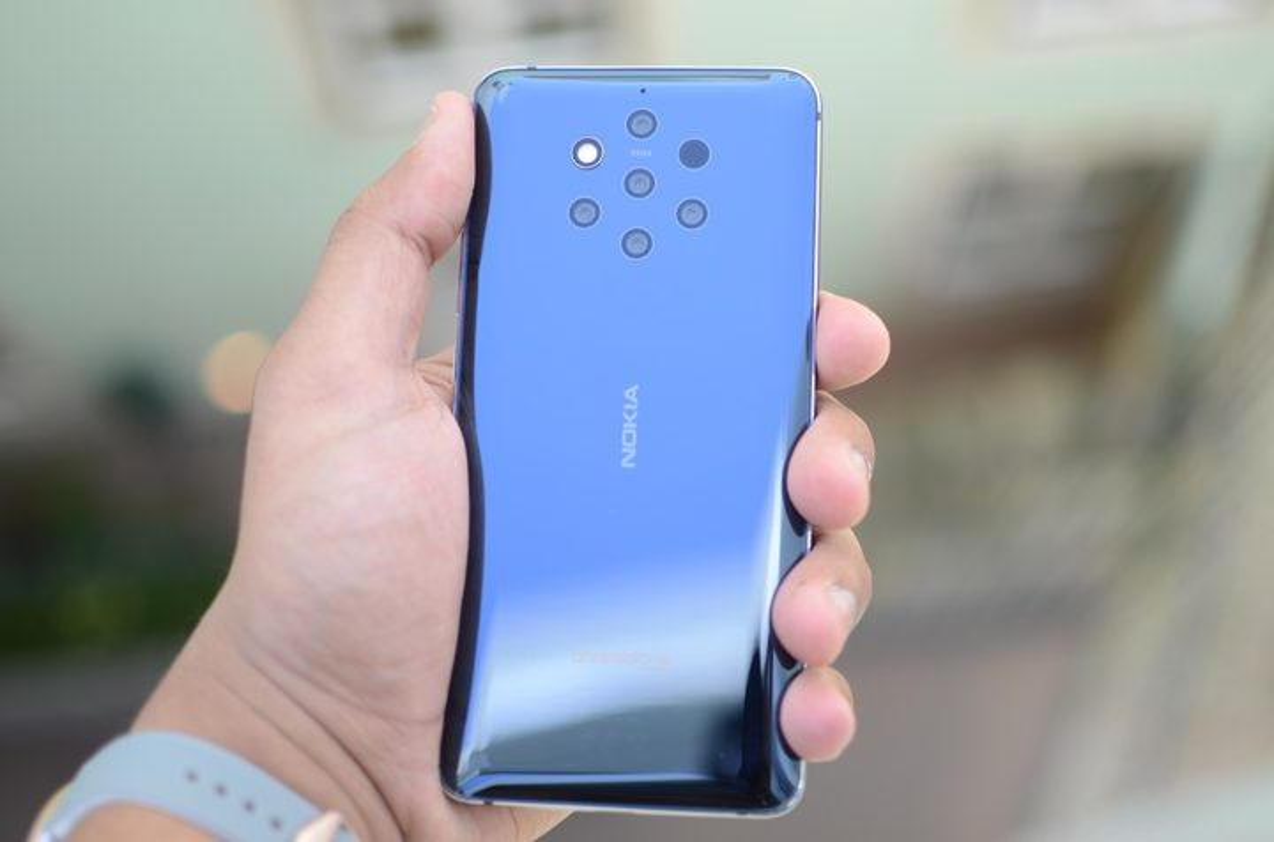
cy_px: 421
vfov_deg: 25.6
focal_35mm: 52
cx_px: 637
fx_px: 1853
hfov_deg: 37.9
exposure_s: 1/320
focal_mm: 35
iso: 100
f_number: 1.8
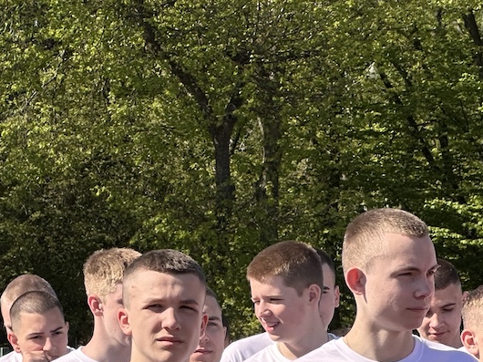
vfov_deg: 6.8
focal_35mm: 218
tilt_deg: +0.7
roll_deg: +0.3
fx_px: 3040
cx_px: -173
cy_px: 378
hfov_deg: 8.9
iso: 32
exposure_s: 1/747
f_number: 2.8
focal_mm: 9
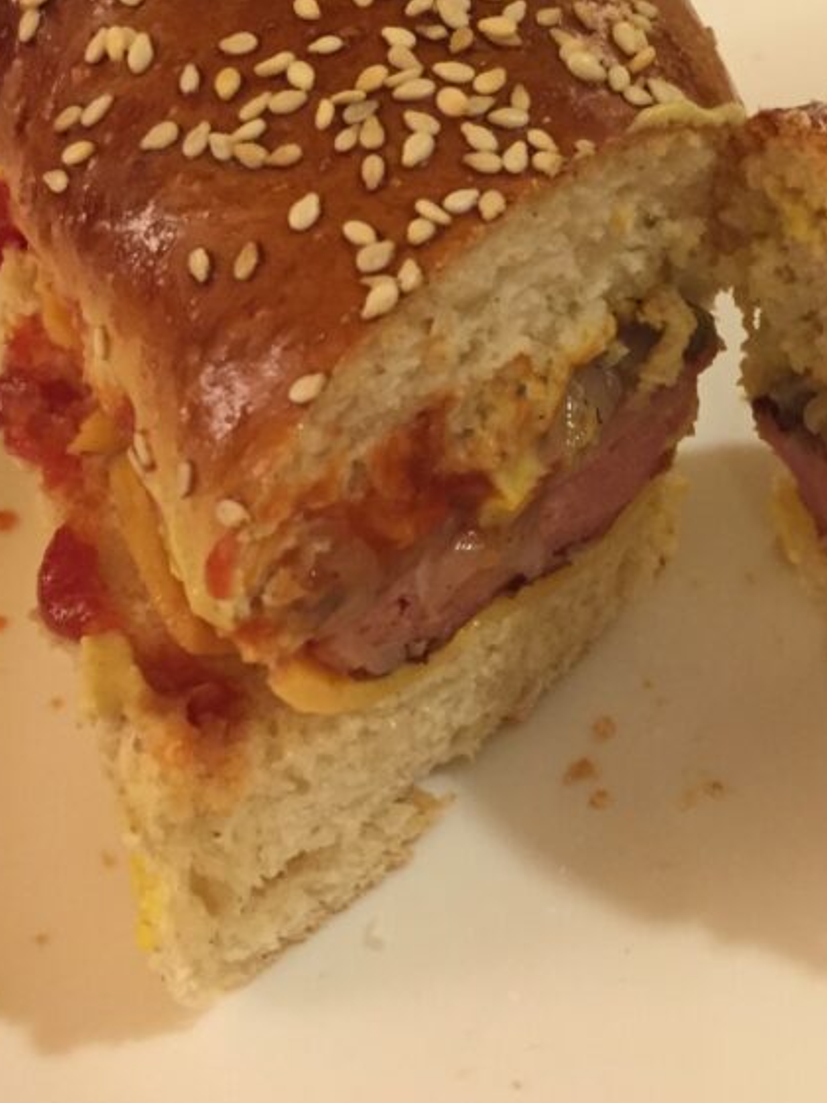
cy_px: 502
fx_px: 1688
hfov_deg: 26.7
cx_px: 729
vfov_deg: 36.1
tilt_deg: -45.5
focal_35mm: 53
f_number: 2.2
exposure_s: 1/33
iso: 250
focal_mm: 4.15
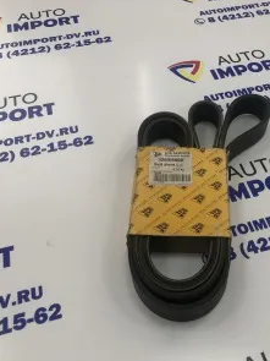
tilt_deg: -52.3
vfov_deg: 49.0
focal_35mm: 38
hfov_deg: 37.2
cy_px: 181
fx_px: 395
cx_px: 183
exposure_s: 1/100
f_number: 1.8
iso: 25
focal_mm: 4
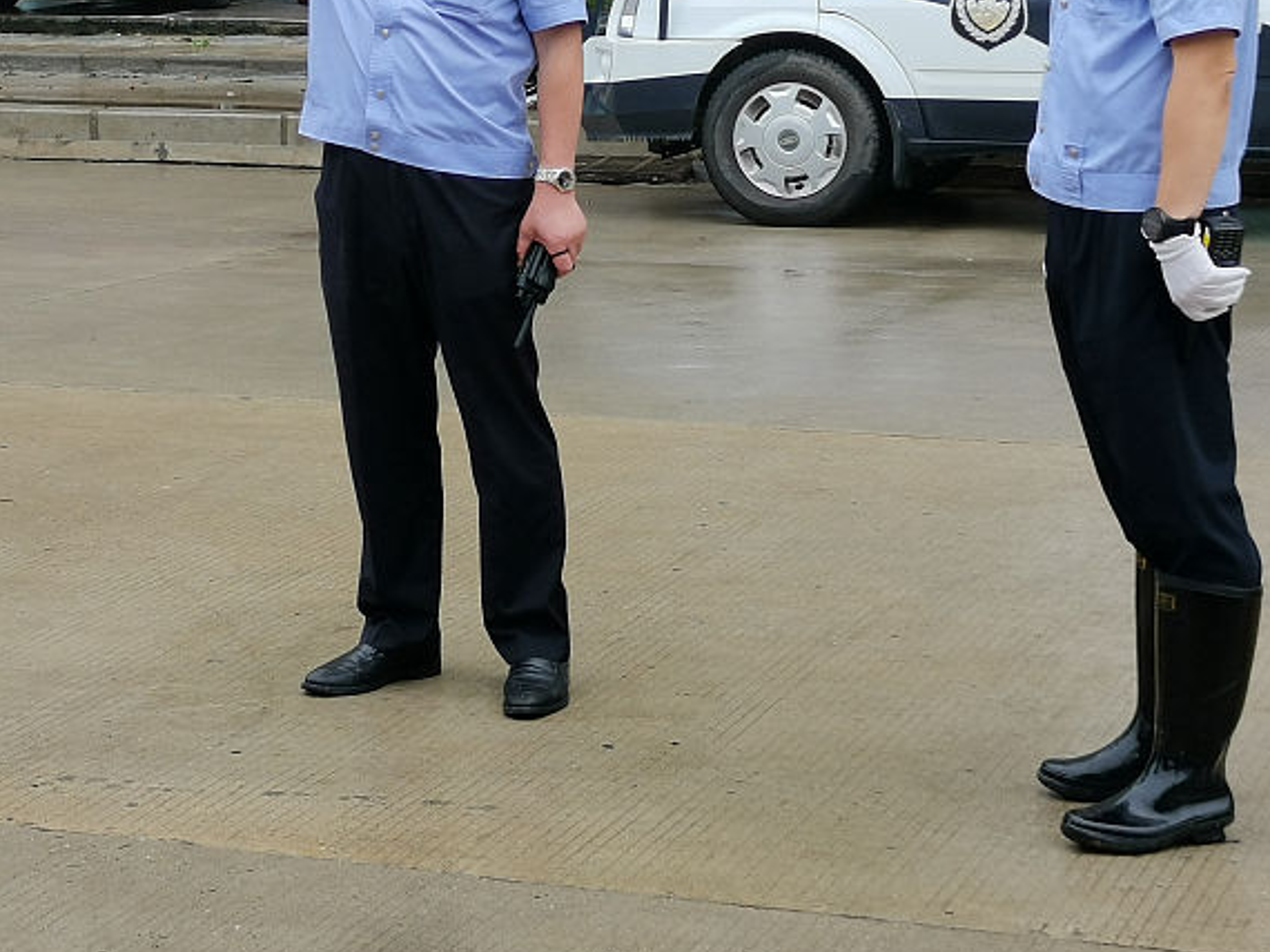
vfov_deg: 14.8
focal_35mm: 99
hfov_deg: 19.6
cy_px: 114
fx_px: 3631
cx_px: 263
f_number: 1.8
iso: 50
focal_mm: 5.58
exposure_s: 1/263
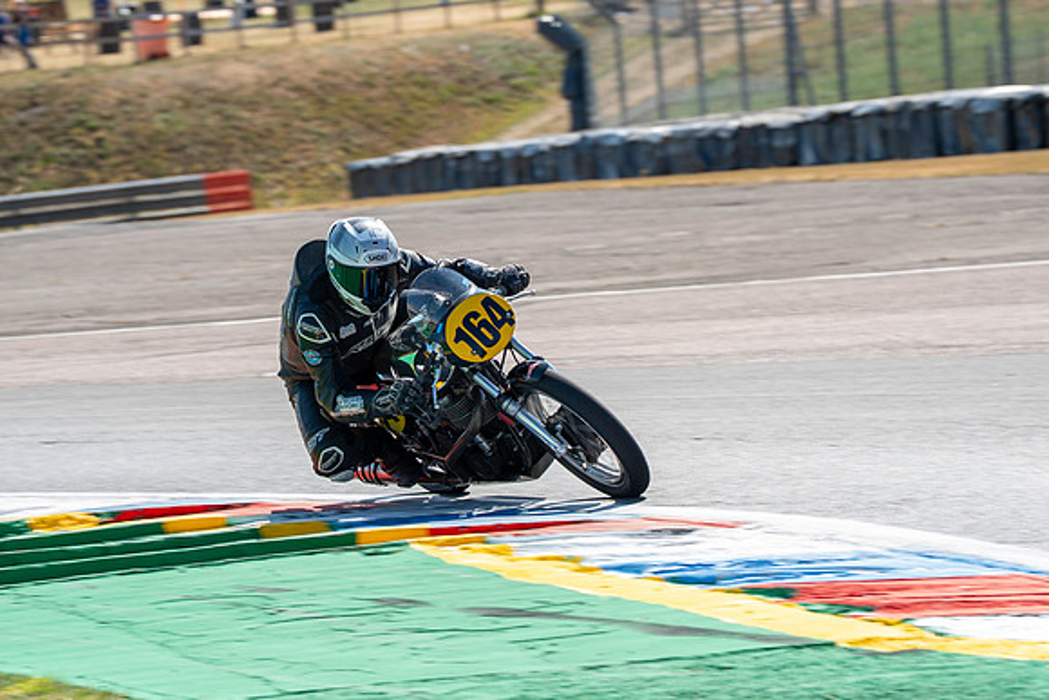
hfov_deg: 8.1
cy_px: 328
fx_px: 7435
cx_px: 442
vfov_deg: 5.4
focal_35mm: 255
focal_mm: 200
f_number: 8
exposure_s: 1/320
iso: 160
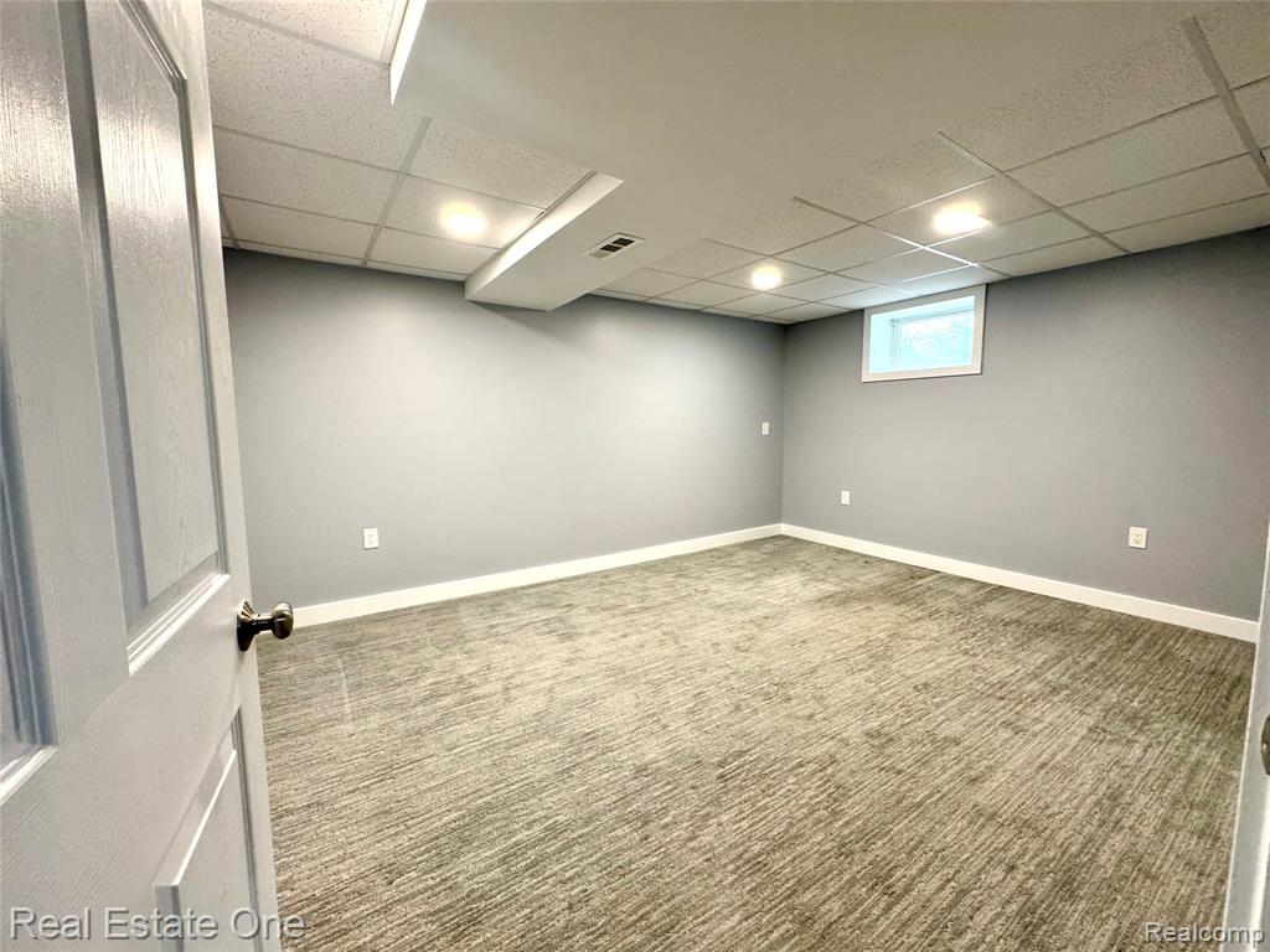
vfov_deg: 85.7
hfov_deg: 102.1
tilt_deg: -6.3
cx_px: 635
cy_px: 476
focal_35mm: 14
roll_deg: +0.2
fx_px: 514
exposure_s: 1/60
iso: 200
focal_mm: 2.22
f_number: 2.2
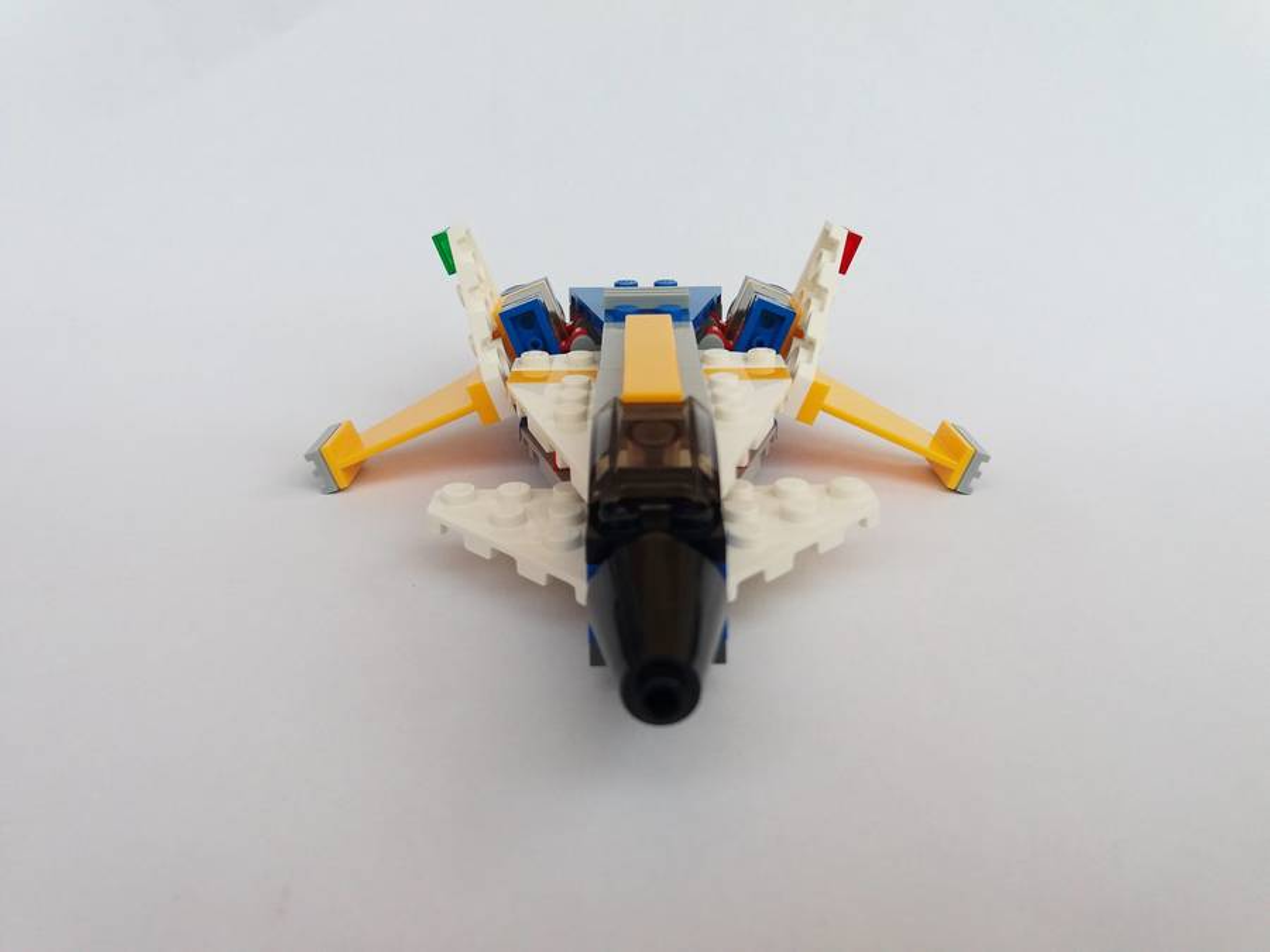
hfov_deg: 63.4
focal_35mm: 28
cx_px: 635
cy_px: 476
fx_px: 1027
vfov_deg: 49.7
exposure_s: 1/564
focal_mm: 3.7
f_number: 1.9
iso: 64
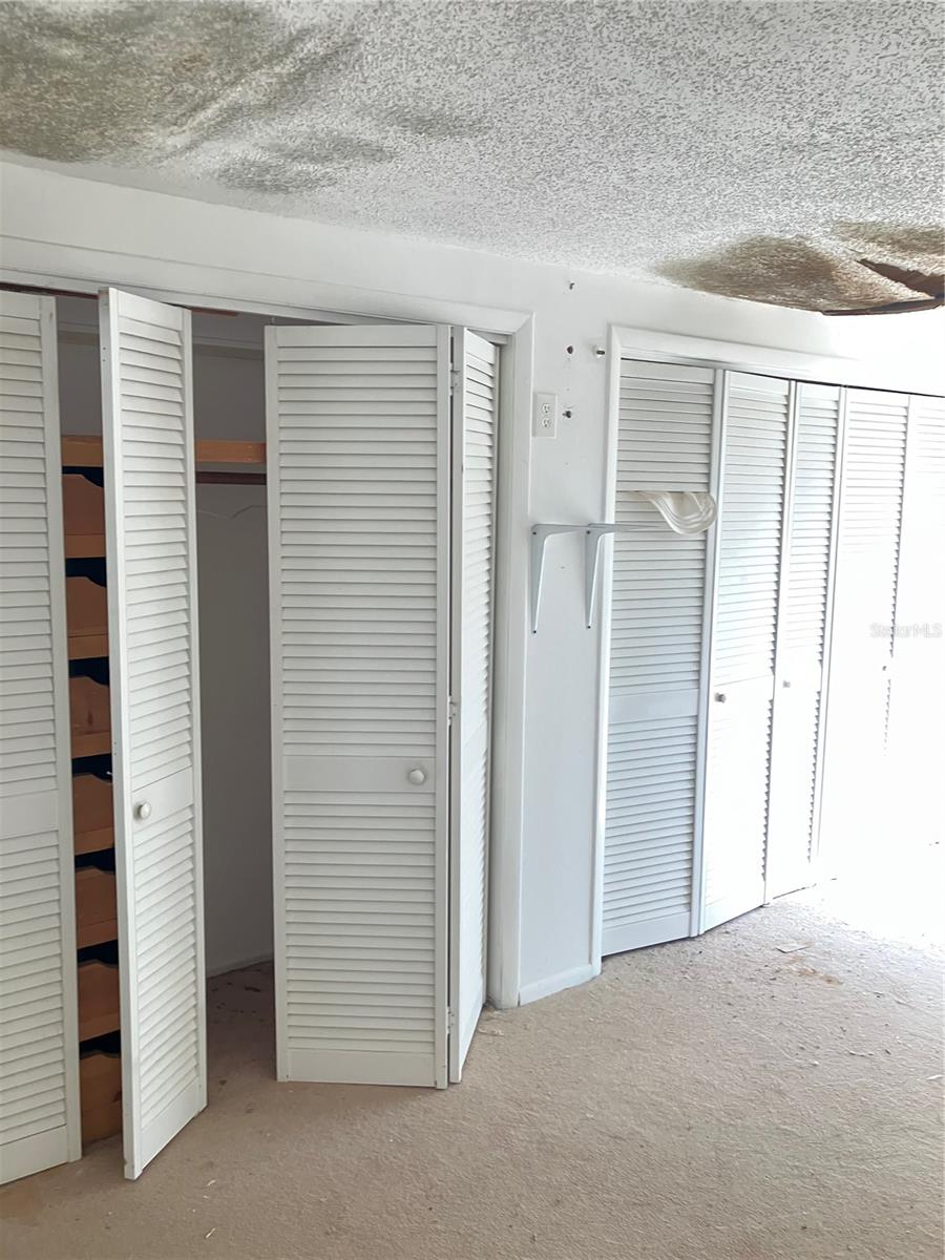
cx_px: 472
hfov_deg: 49.7
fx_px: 1019
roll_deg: +0.0
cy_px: 630
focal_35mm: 28
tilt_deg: -3.4
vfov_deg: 63.4
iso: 200
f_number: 1.8
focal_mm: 3.99
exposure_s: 1/60
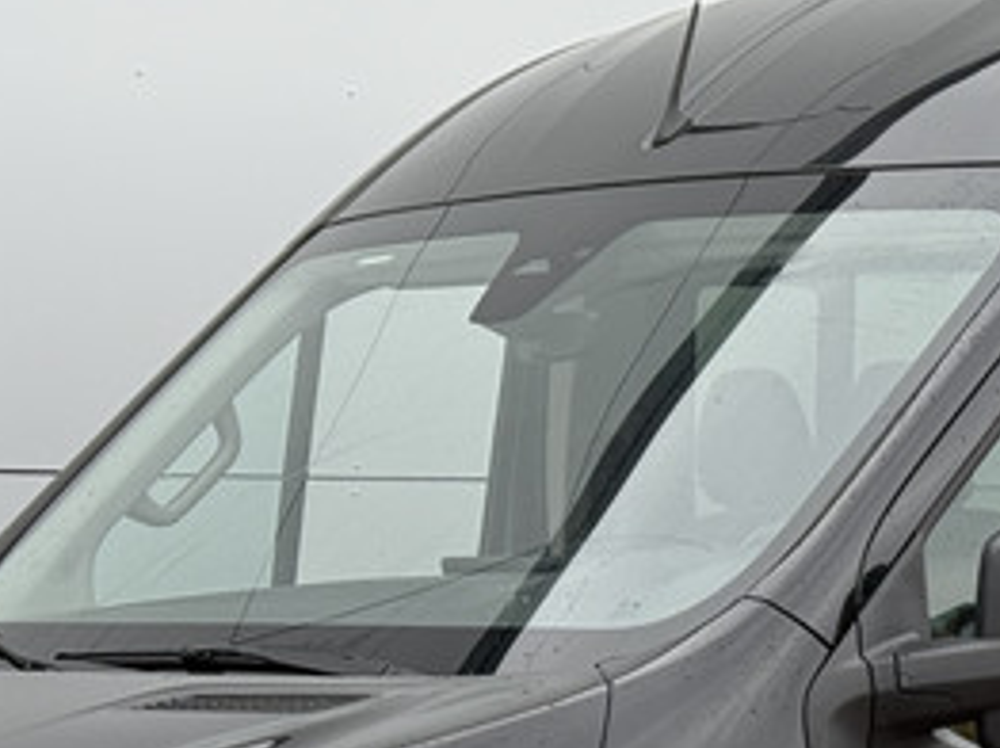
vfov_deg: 8.9
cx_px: 1019
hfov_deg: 11.8
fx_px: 4762
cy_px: 838
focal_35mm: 165
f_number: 1.78
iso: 64
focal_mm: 6.76
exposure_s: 1/277
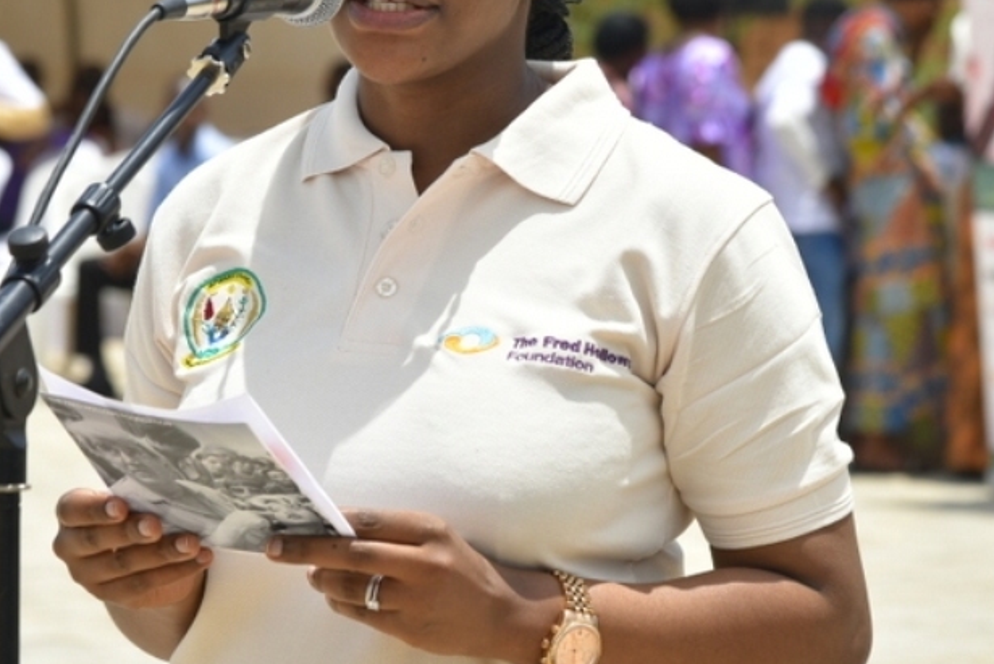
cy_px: 229
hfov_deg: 10.5
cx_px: 485
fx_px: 5388
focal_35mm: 195
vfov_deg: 7.1
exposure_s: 1/250
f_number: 7.1
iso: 100
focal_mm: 120
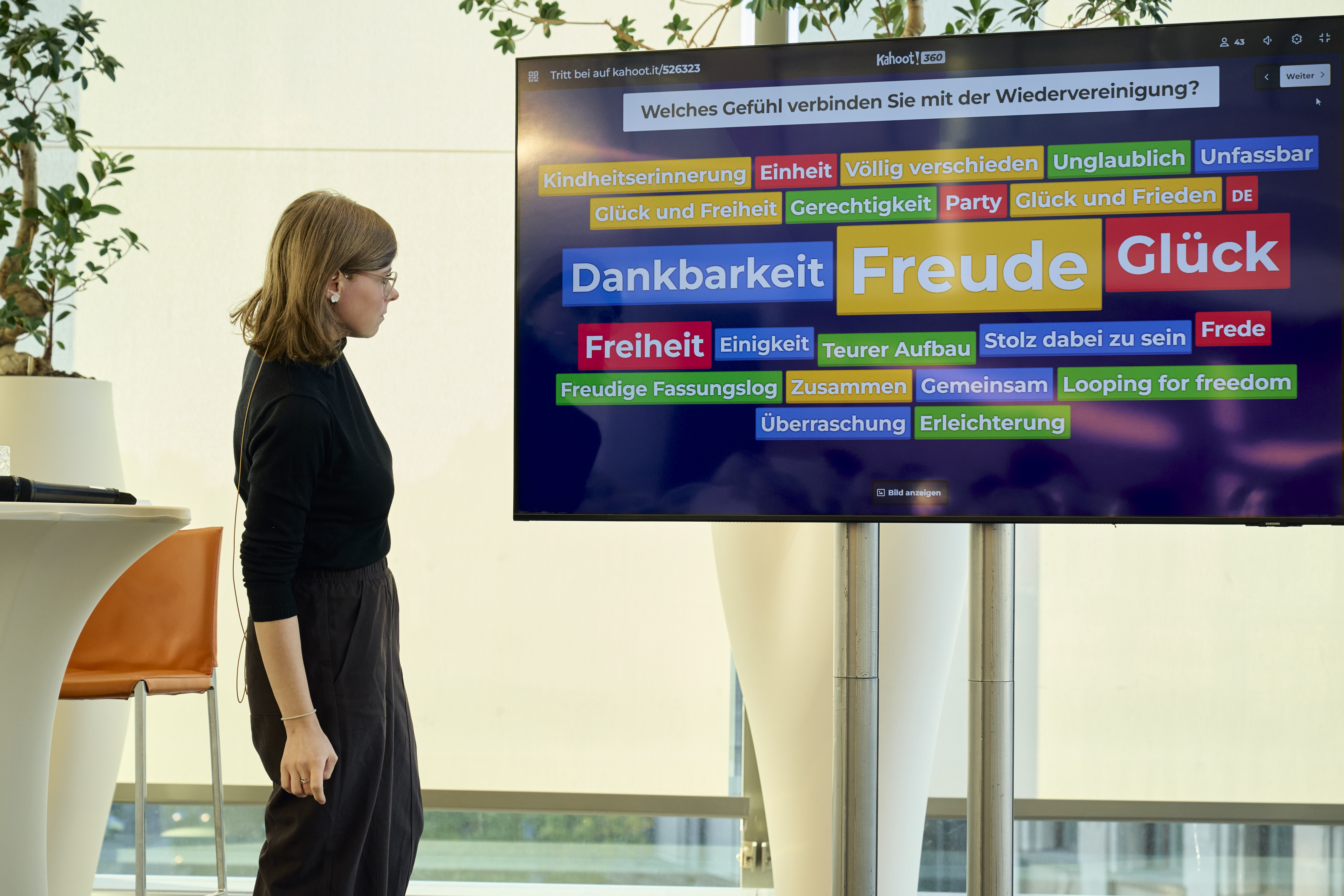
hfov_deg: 28.8
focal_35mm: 70
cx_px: 672
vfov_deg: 19.5
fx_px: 2613
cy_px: 448
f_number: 5
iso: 800
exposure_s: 1/320
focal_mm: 70
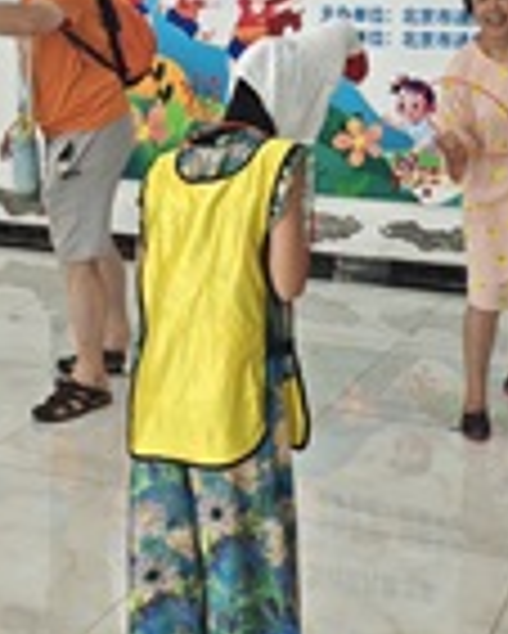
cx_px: 267
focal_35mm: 65
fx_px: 1220
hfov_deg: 23.5
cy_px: -25
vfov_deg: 27.2
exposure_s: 1/100
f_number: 1.44
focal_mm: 6.68
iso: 250
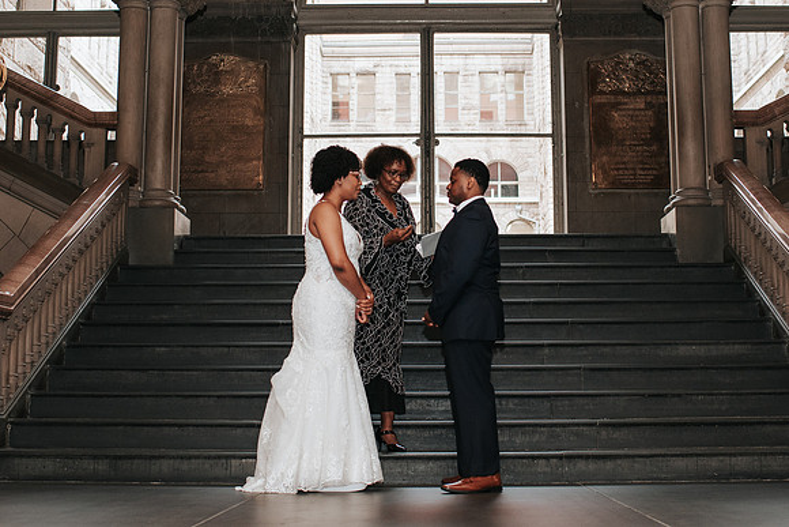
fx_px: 1198
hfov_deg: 36.4
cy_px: 212
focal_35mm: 55
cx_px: 412
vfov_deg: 24.7
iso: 1000
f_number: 3.2
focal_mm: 35
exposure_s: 1/125
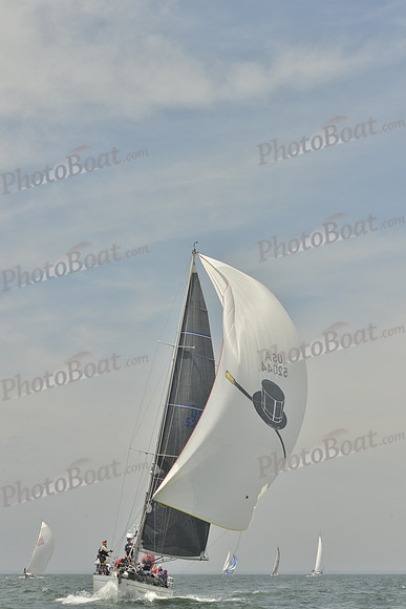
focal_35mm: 70
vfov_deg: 28.8
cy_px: 304
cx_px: 203
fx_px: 1183
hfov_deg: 19.5
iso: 560
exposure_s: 1/1250
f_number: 13
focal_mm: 70
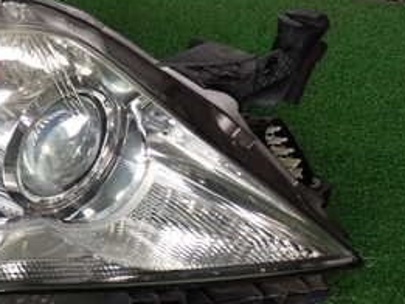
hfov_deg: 25.8
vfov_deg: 21.3
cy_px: 110
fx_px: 808
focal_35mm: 69
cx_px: -51
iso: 100
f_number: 2.3
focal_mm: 5.4
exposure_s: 1/60
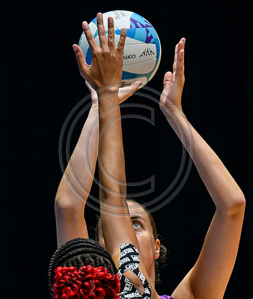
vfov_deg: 3.4
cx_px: 130
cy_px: 299
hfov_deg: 2.9
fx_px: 4982
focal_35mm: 551
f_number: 3.5
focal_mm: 200
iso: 3200
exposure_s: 1/1600
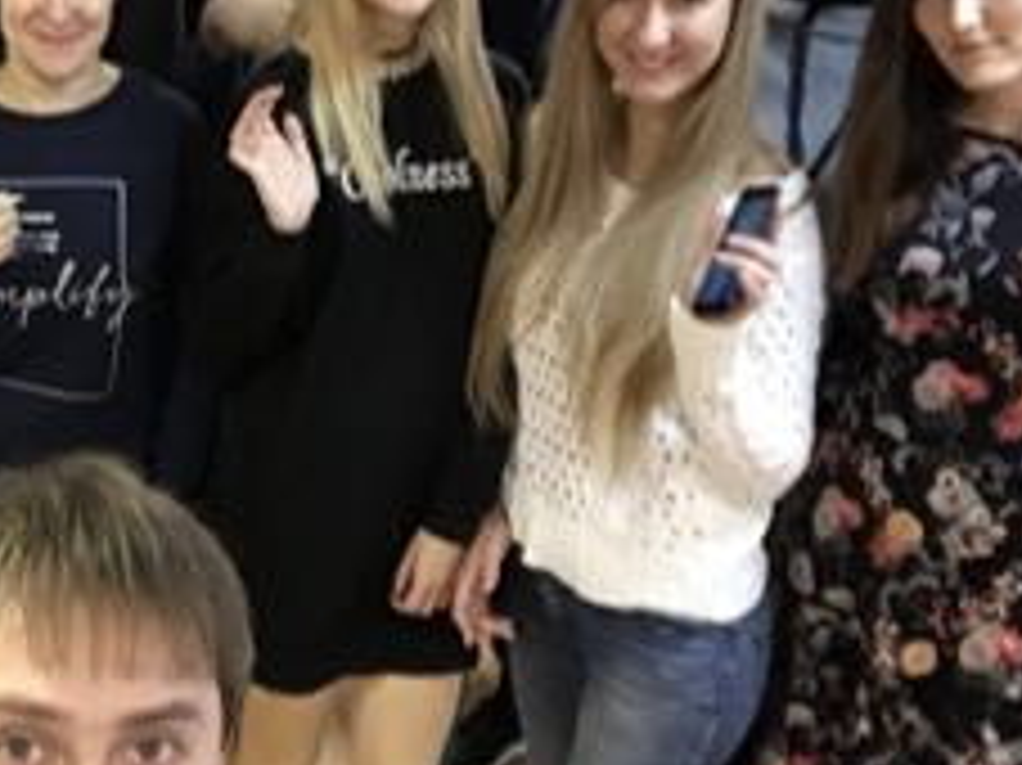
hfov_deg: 23.9
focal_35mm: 79
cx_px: 63
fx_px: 2331
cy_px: 400
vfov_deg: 18.6
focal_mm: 2.87
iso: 200
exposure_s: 1/33
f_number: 2.2
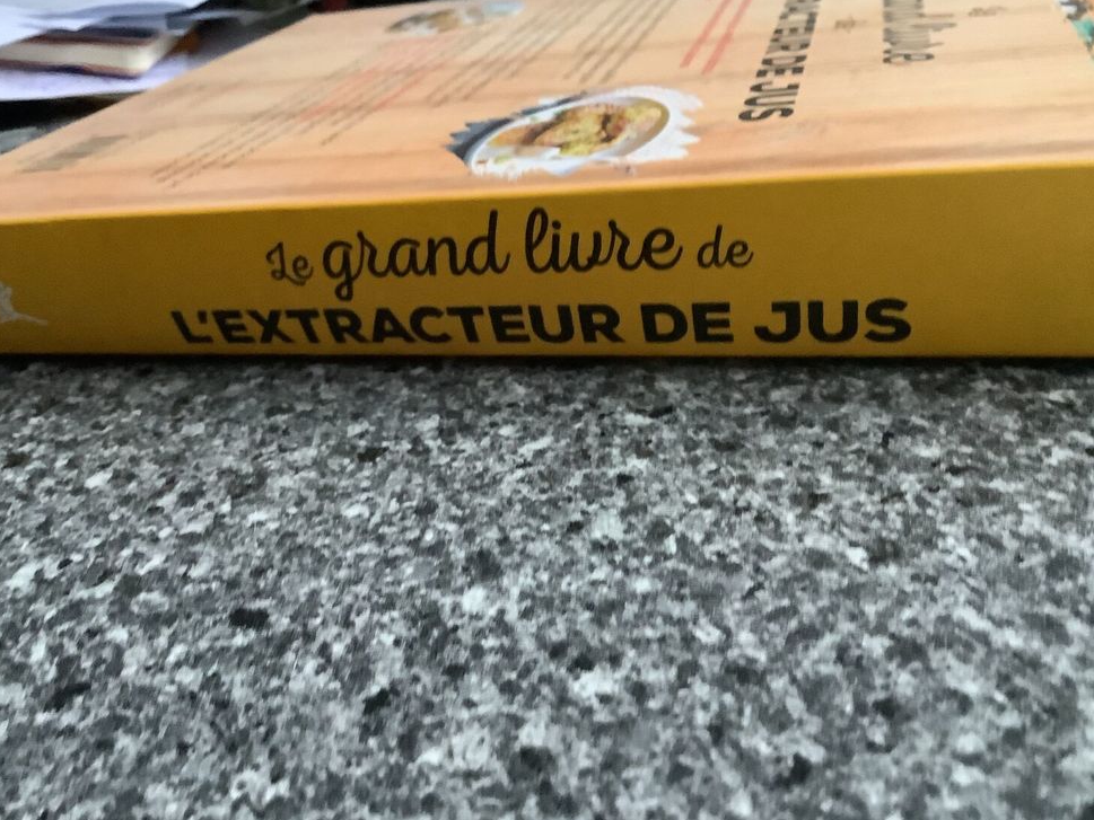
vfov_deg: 44.2
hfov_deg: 56.8
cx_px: 540
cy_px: 403
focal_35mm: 32
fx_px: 1011
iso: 500
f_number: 2.4
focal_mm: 3.3
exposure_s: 1/30
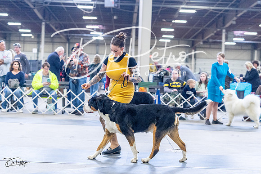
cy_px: 87
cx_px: 130
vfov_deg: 18.0
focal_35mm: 76
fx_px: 551
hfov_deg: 26.6
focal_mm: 76
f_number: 3.5
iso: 6400
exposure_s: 1/320
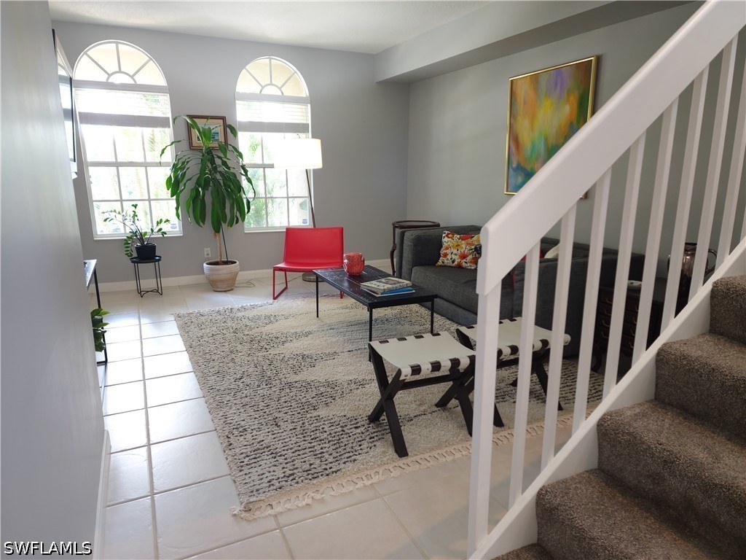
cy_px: 280
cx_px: 373
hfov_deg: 73.9
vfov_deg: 58.9
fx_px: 496
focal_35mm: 23
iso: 250
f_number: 1.8
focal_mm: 6.4
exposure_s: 1/45
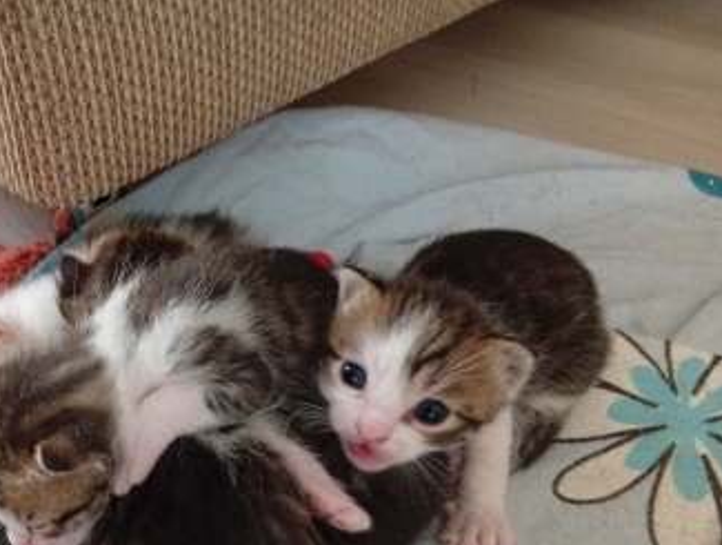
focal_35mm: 40
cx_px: 184
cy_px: 415
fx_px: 836
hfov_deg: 45.2
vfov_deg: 35.2
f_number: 1.8
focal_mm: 3.96
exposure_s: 1/20
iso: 1235
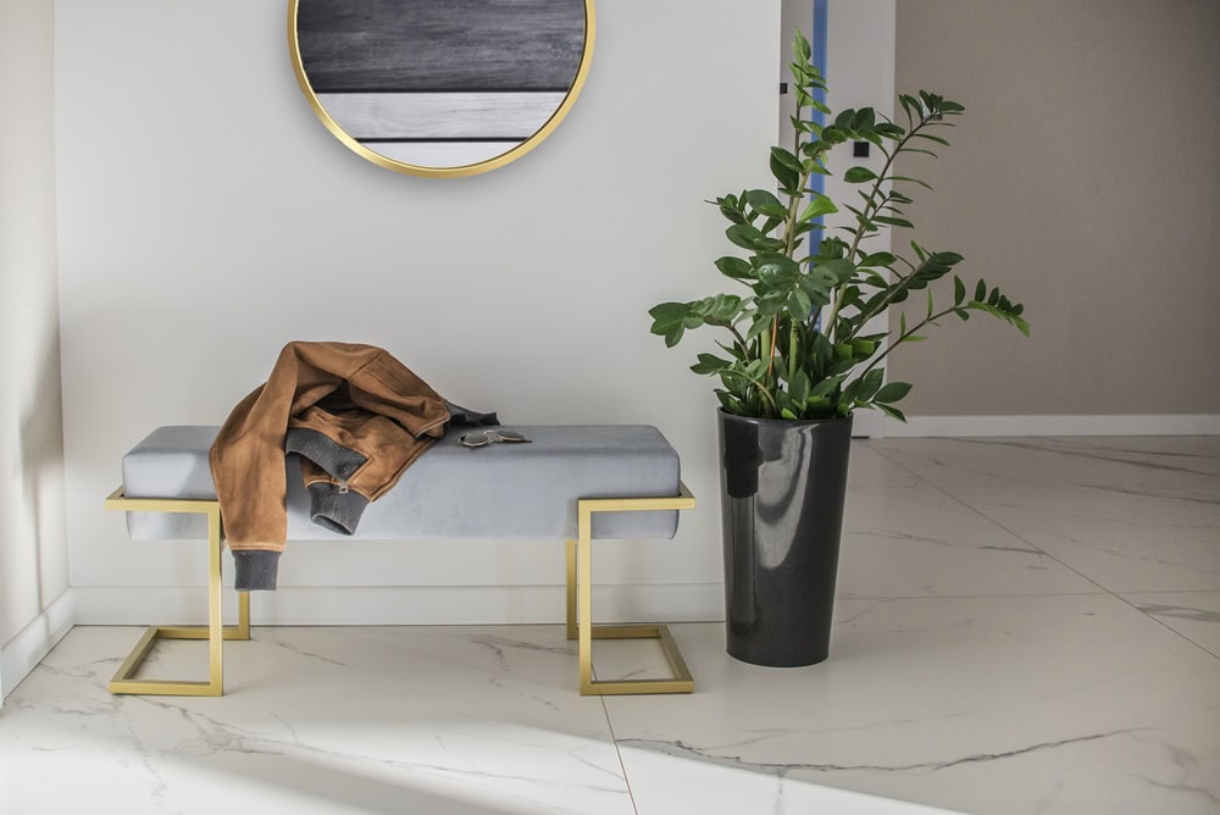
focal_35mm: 35
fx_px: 1187
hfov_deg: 54.4
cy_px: 408
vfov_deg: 37.9
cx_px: 610
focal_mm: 35
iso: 1250
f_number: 5
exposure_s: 1/400
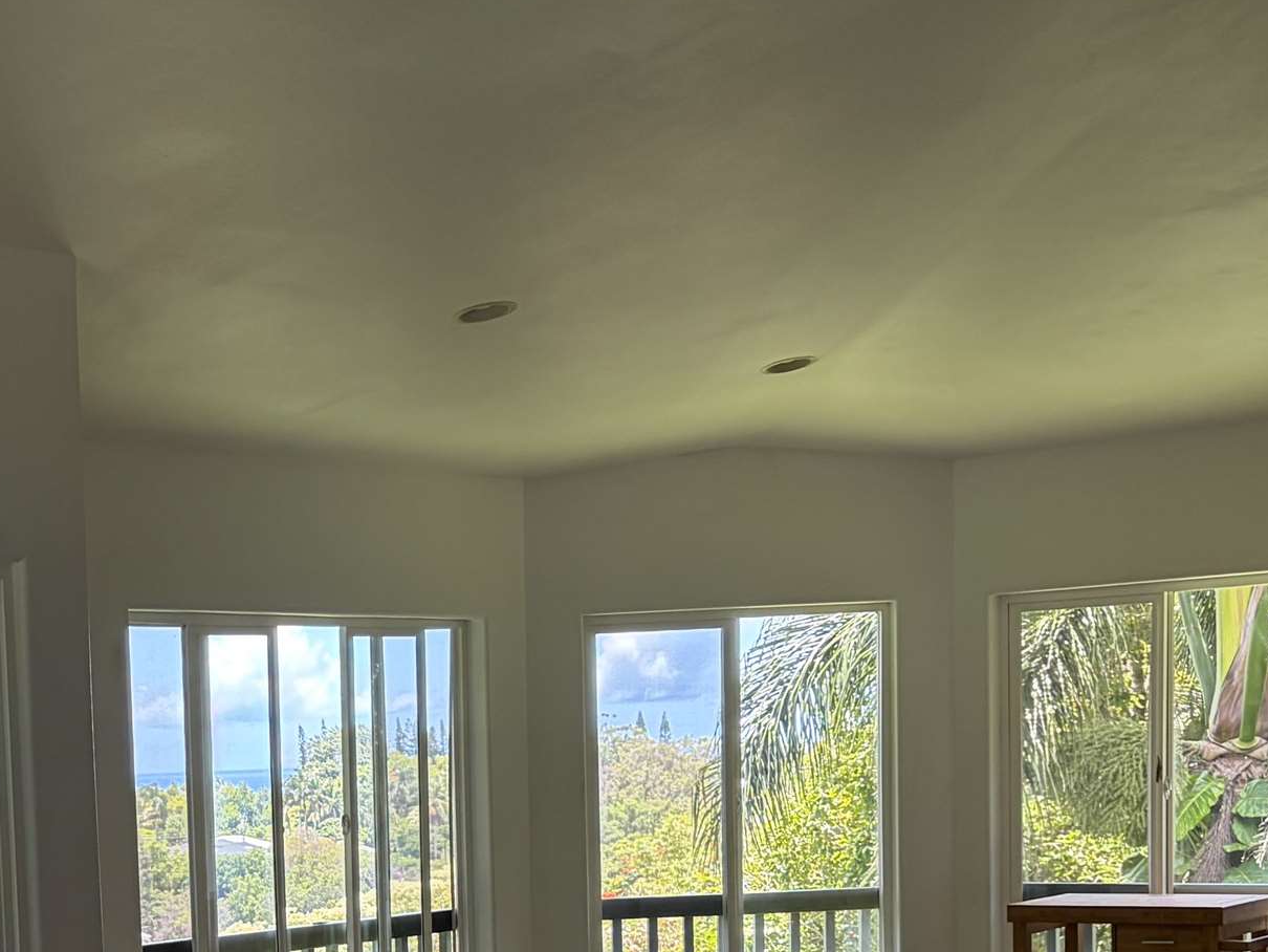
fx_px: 2418
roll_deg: +2.7
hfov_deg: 27.9
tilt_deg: -4.3
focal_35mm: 66
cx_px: 50
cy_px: 994
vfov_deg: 21.3
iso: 80
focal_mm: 5.96
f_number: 1.6
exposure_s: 1/213
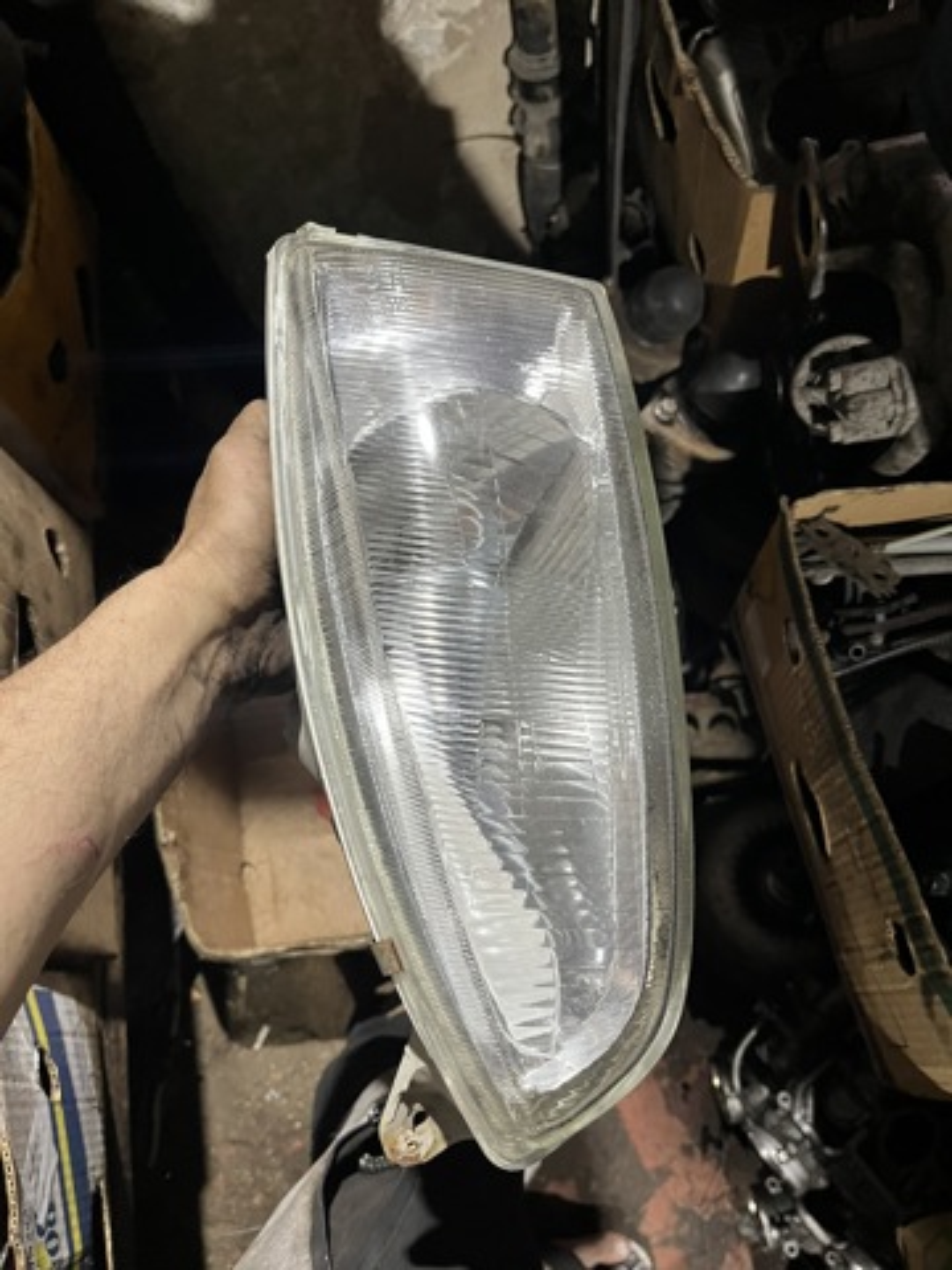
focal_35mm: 26
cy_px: 635
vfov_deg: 67.3
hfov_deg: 53.1
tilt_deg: -68.7
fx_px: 953
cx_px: 476
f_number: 1.6
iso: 320
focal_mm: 5.1
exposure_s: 1/50
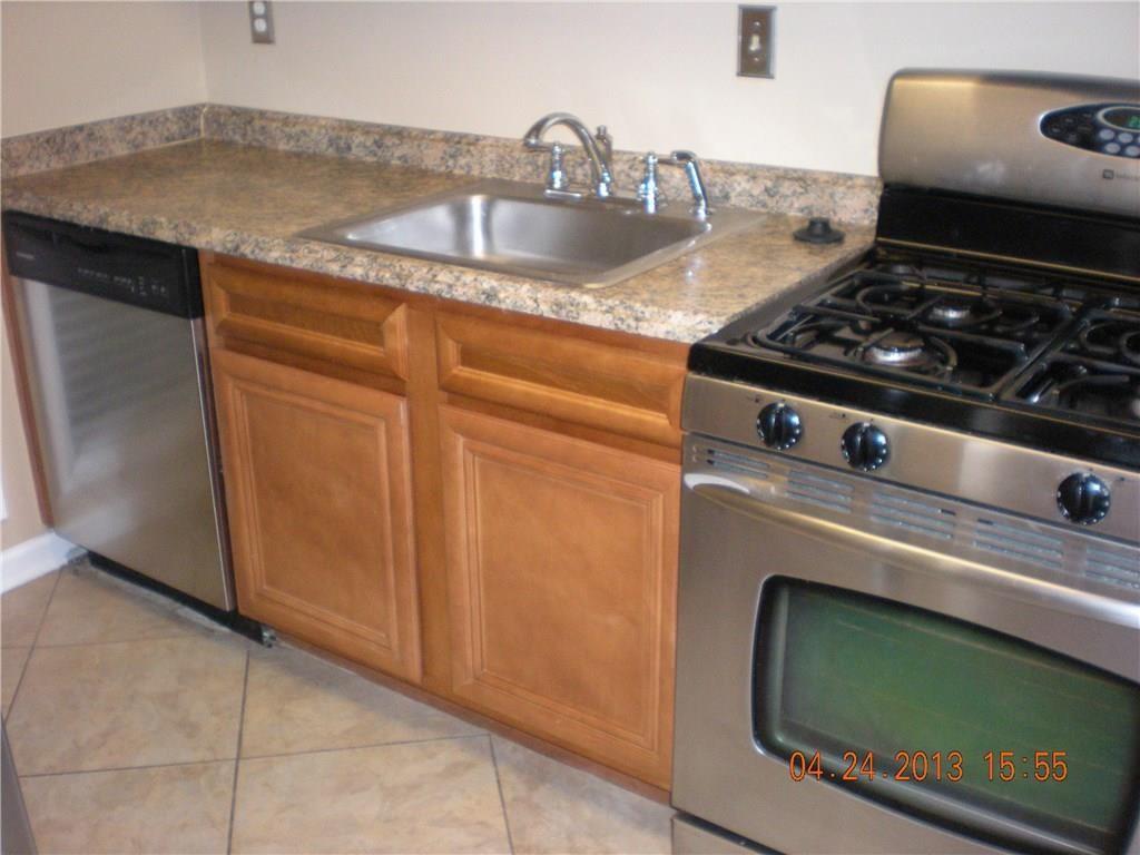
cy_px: 428
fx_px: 1251
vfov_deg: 37.7
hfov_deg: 49.0
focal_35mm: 38
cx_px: 570
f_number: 3.1
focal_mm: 6.3
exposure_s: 1/60
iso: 367
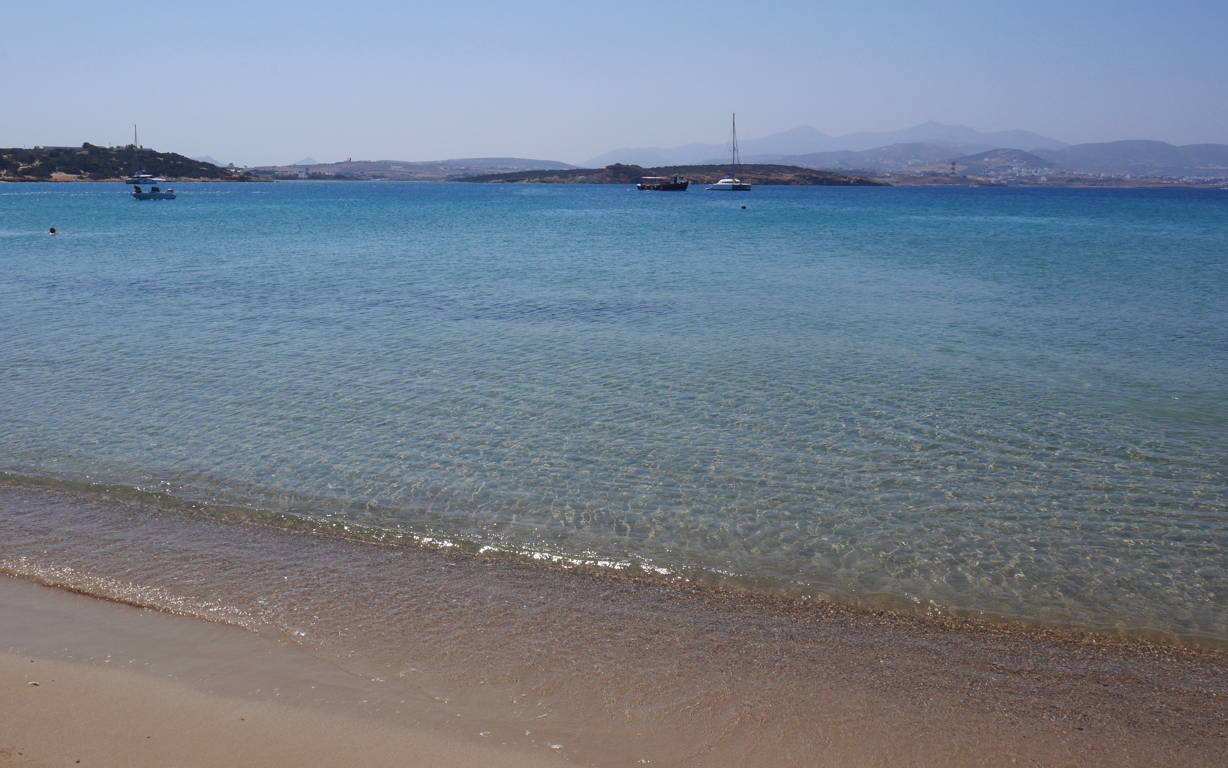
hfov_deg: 62.9
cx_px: 615
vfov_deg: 41.8
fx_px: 1004
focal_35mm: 30
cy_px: 385
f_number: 10
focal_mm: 14
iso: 200
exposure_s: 1/1000
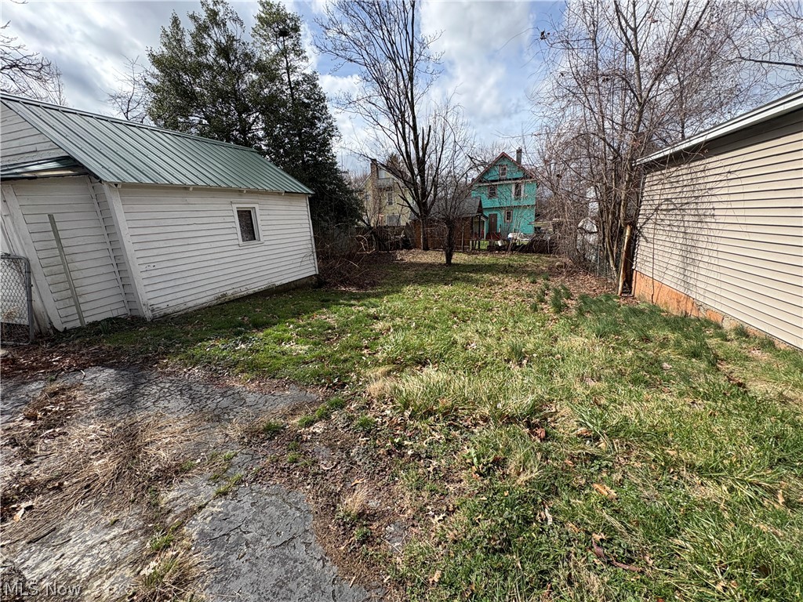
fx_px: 325
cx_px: 402
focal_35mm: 14
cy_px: 301
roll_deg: +3.9
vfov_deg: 85.7
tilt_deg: -15.0
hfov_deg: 102.1
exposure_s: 1/1063
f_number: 2.2
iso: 50
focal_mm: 2.22
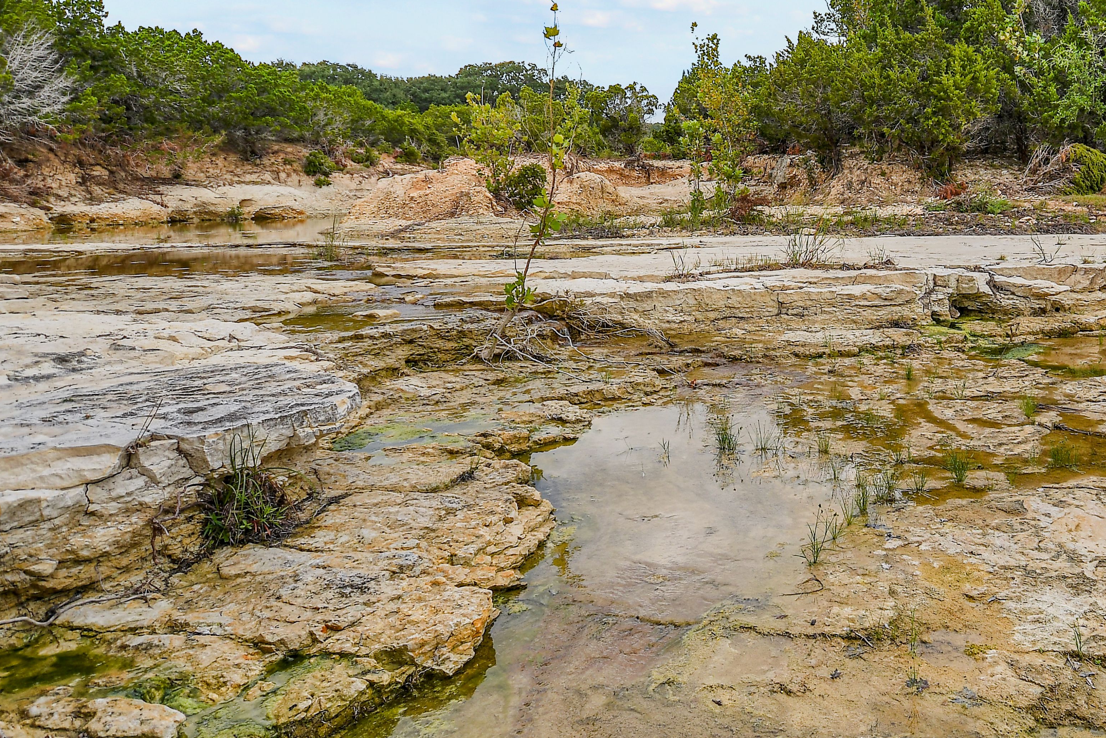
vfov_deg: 47.5
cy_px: 277
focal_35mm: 27
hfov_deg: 62.9
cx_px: 849
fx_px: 829
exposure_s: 1/125
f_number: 5.6
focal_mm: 10
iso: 125
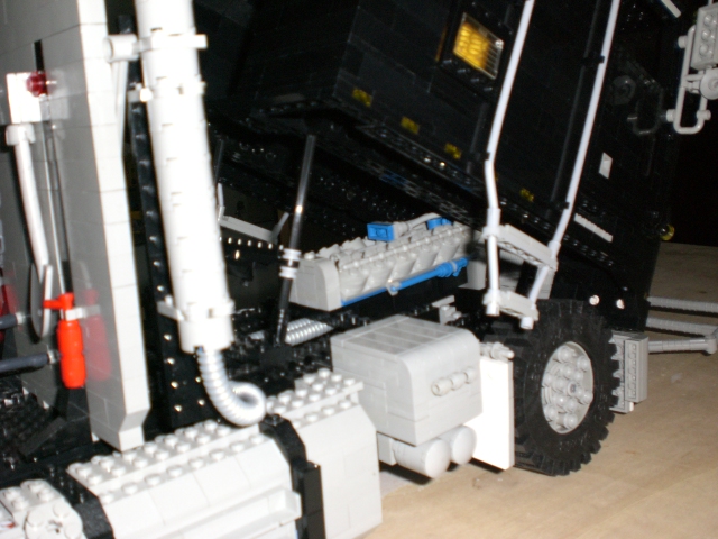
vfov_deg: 37.7
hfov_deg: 49.0
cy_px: 270
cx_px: 359
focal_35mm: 38
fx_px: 788
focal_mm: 6.3
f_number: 3.1
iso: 200
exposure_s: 1/60
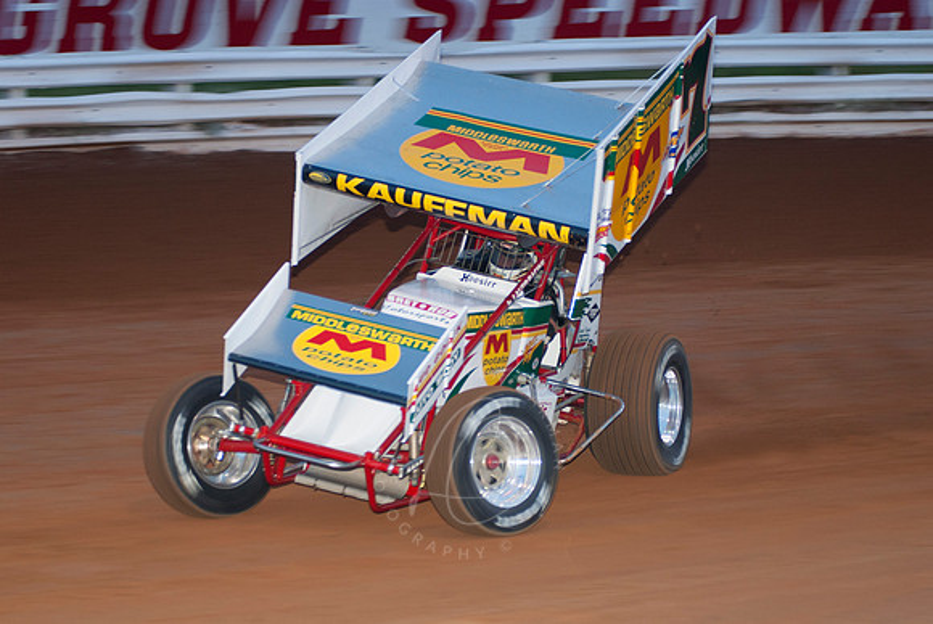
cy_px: 312
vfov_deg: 11.4
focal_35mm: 120
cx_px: 466
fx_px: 3113
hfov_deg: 17.0
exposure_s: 1/320
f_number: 3.2
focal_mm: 80
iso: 250
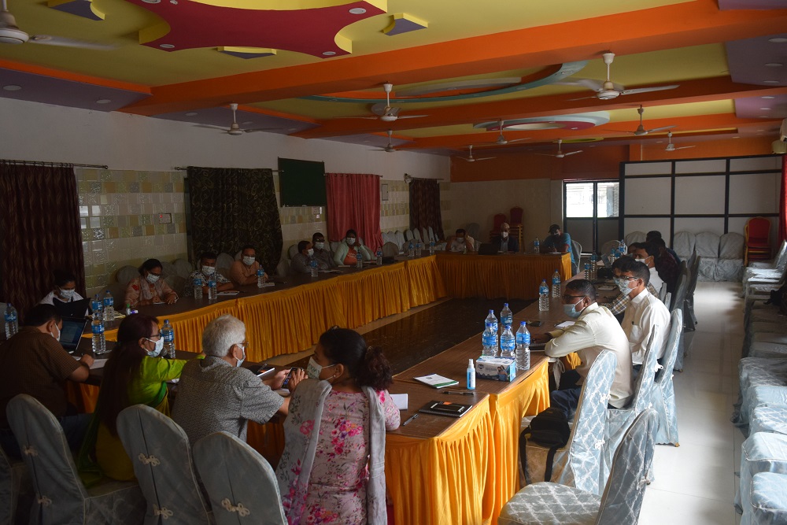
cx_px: 394
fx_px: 590
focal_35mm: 27
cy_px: 262
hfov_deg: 67.4
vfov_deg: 47.9
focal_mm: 18
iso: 800
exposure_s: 1/125
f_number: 5.6
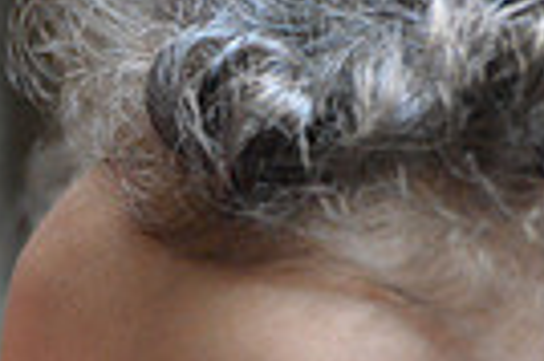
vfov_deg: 1.6
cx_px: 215
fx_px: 13070
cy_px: 736
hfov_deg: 2.4
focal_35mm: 866
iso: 6400
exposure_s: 1/125
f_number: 2.8
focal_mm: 200
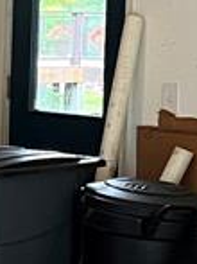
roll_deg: -1.8
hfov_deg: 7.9
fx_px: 1375
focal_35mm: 181
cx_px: -154
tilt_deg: -3.8
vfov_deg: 10.9
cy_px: 97
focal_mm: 5.7
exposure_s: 1/65
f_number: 1.5
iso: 125
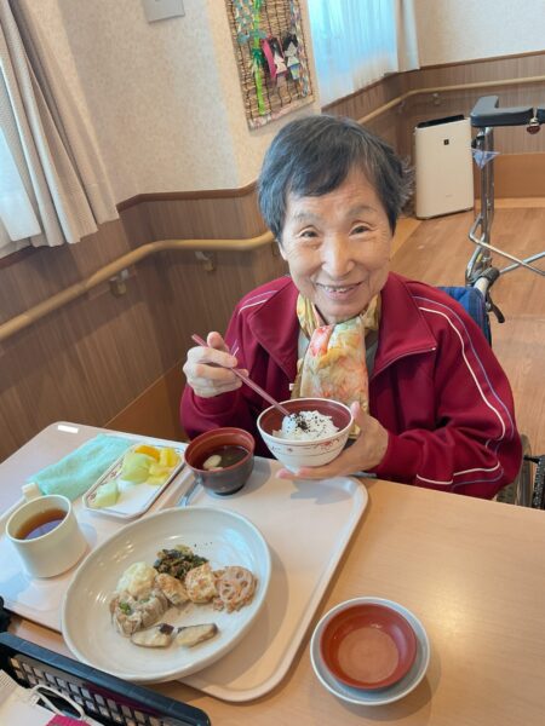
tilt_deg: -28.7
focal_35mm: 29
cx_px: 272
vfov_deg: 61.7
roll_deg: +13.3
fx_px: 609
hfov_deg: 48.2
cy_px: 363
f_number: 1.8
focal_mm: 3
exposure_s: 1/60
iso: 50
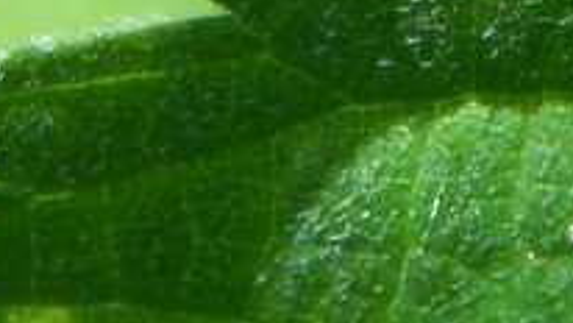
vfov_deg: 1.7
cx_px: 168
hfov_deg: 3.0
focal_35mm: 722
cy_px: -387
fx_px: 10973
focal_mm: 28.7
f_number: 5.1
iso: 125
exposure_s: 1/320
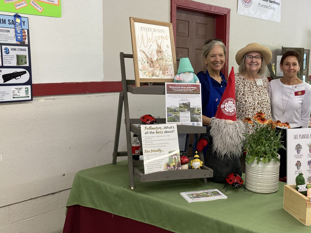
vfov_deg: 33.6
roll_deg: -1.4
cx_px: 207
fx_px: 386
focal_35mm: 43
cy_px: 118
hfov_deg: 43.2
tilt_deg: -8.1
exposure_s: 1/60
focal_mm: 3.99
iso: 80
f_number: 1.8
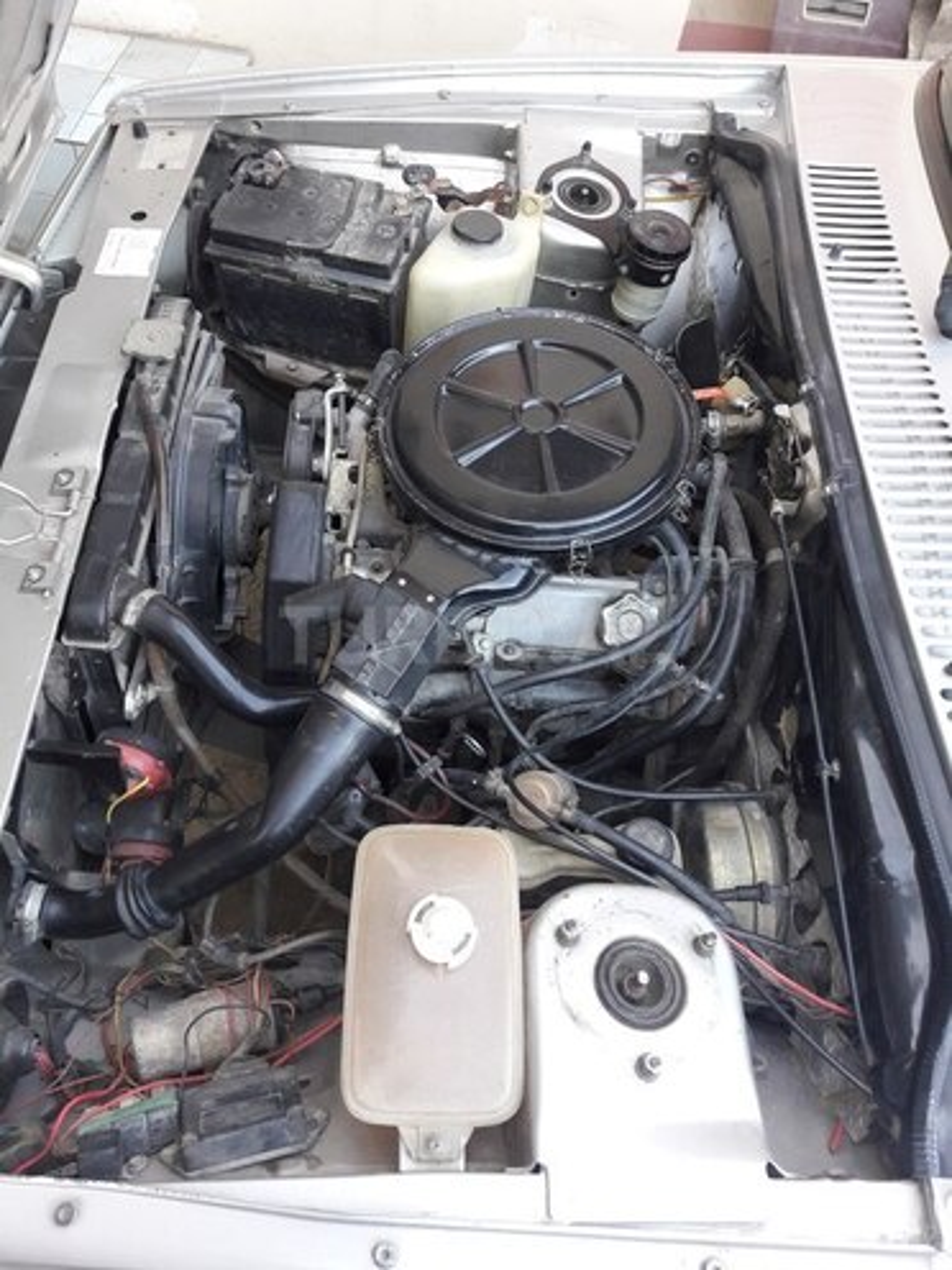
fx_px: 1027
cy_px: 635
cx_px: 476
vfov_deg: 63.4
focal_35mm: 28
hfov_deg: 49.7
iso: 80
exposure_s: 1/33
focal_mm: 3.7
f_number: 1.9
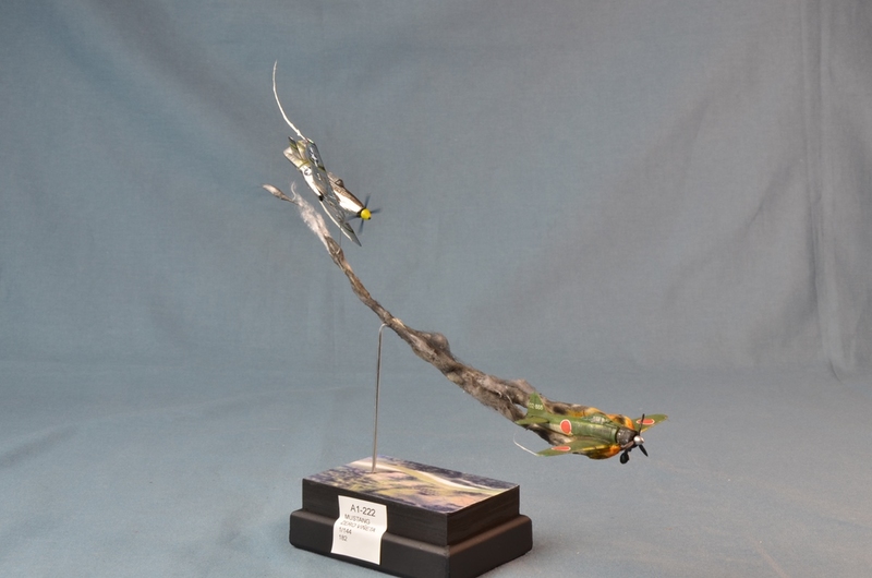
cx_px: 436
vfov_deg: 26.4
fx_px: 1233
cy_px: 289
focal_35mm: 51
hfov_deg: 39.0
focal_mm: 34
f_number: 18
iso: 200
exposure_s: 1/2
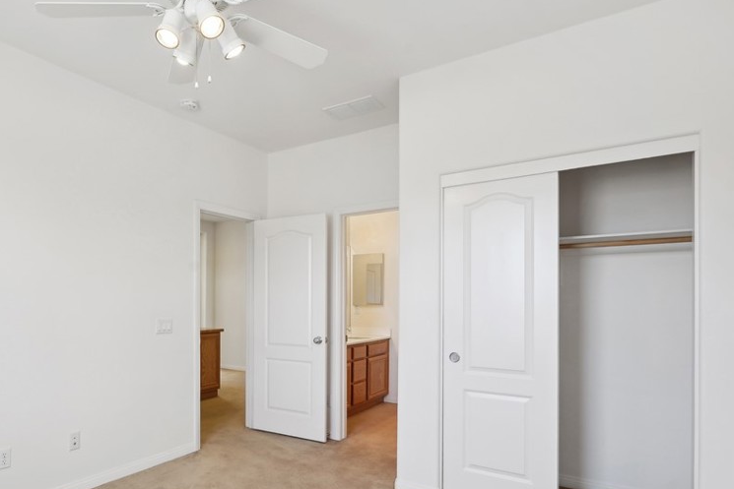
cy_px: 314
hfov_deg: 76.3
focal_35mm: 22
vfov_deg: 56.4
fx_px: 449
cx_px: 251
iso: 400
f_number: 8
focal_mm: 16
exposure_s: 1/30
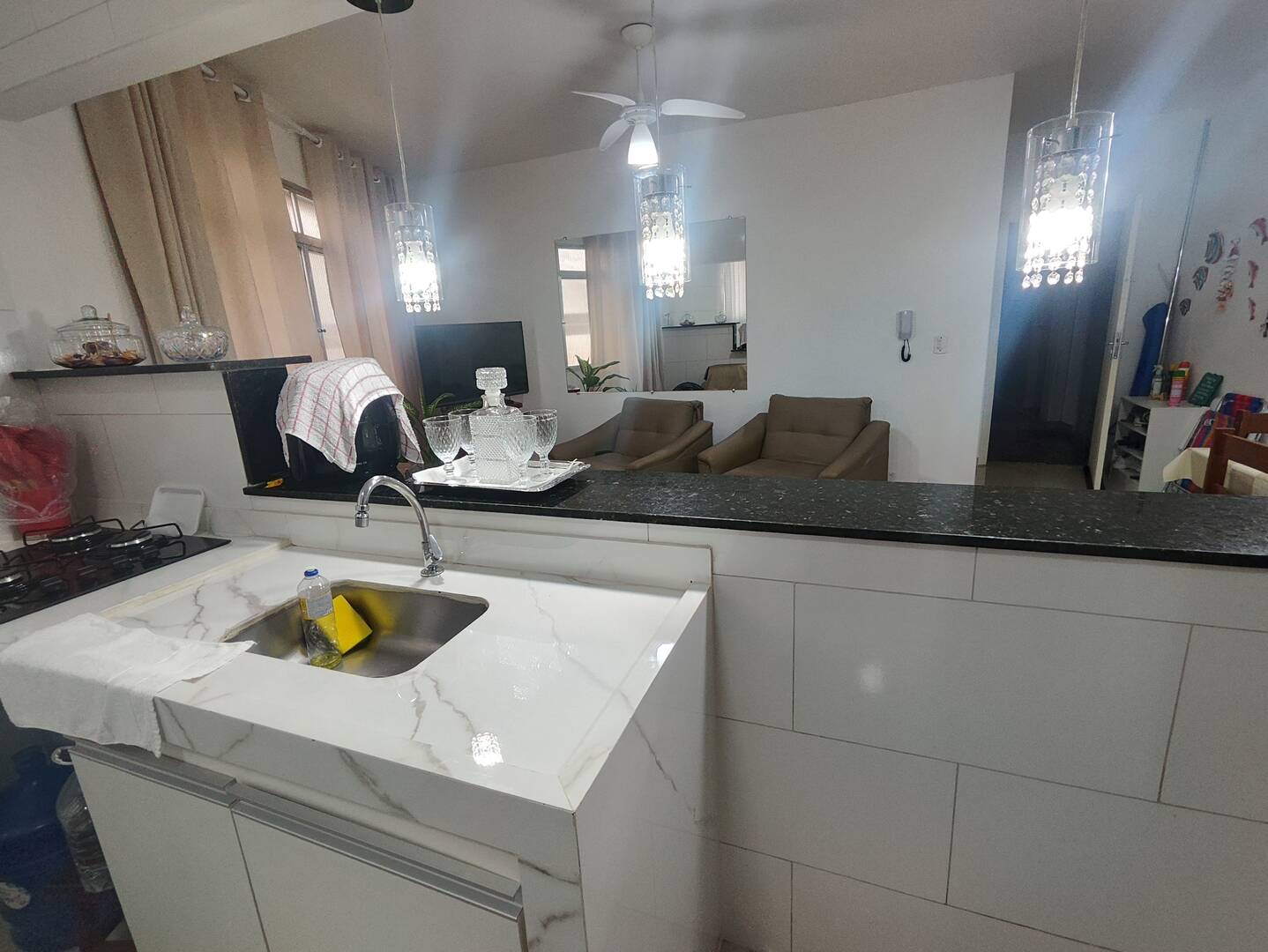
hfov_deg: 94.5
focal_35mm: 16
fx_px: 586
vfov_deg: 78.2
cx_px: 634
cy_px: 476
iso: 101
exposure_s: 1/60
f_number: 2.2
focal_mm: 1.65
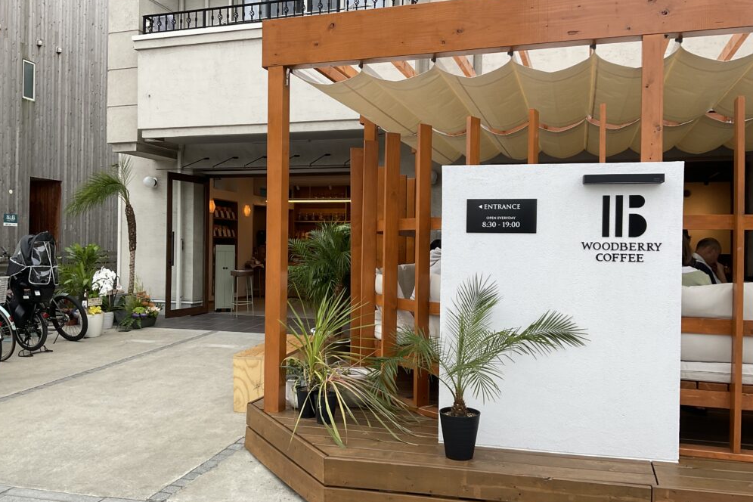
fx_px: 648
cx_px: 367
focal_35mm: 31
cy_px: 247
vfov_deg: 42.3
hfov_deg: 60.3
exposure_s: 1/100
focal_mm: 3
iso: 20
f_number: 1.8
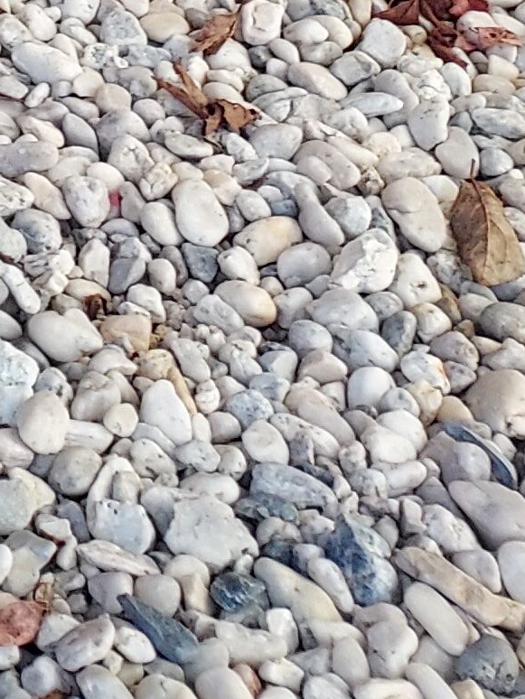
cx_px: -804
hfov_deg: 10.1
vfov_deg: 13.7
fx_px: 2506
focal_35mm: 124
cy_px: -658
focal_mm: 4.6
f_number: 1.8
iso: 40
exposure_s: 1/103
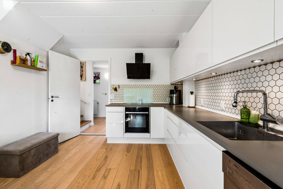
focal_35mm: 16
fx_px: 126
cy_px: 94
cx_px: 142
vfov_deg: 73.7
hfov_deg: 96.7
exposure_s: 1/25
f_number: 10
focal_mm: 16
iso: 250
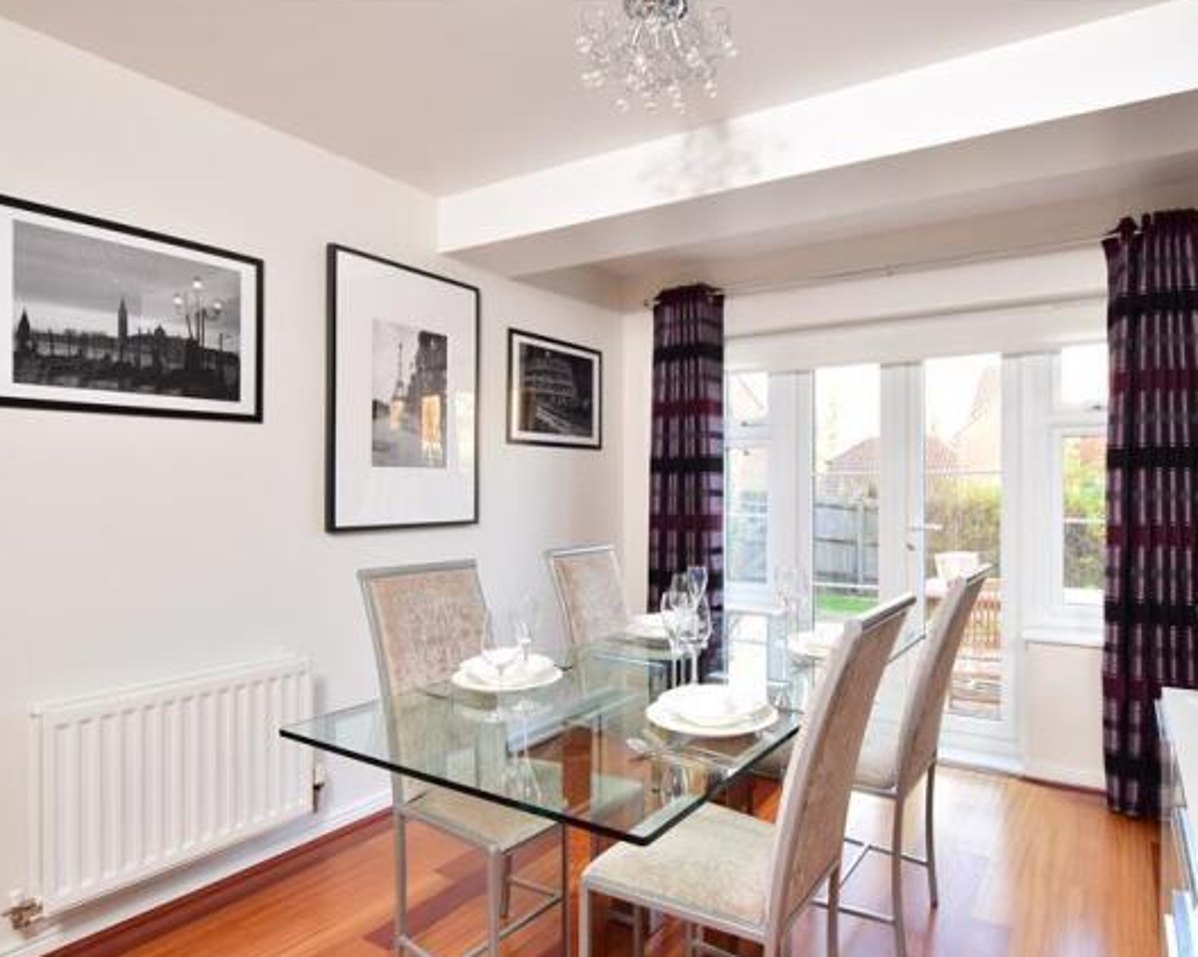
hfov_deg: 77.4
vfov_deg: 65.5
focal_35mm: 21
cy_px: 484
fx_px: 744
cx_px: 663
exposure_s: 1/20
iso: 400
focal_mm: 12
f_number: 10
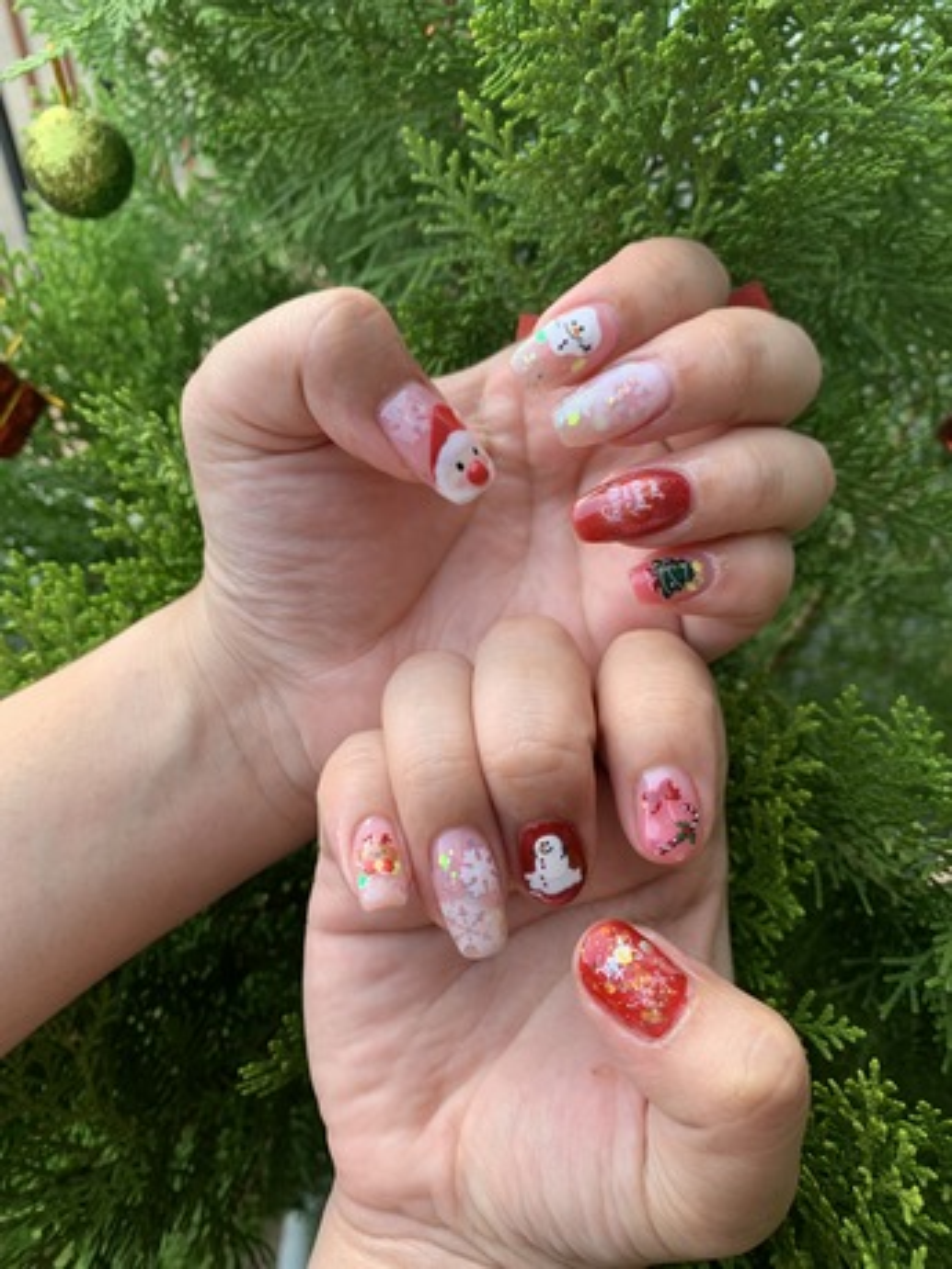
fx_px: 953
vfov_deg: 67.3
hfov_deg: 53.1
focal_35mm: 26
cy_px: 634
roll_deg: +0.6
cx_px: 476
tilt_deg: -41.3
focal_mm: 4.25
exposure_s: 1/122
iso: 32
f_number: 1.8
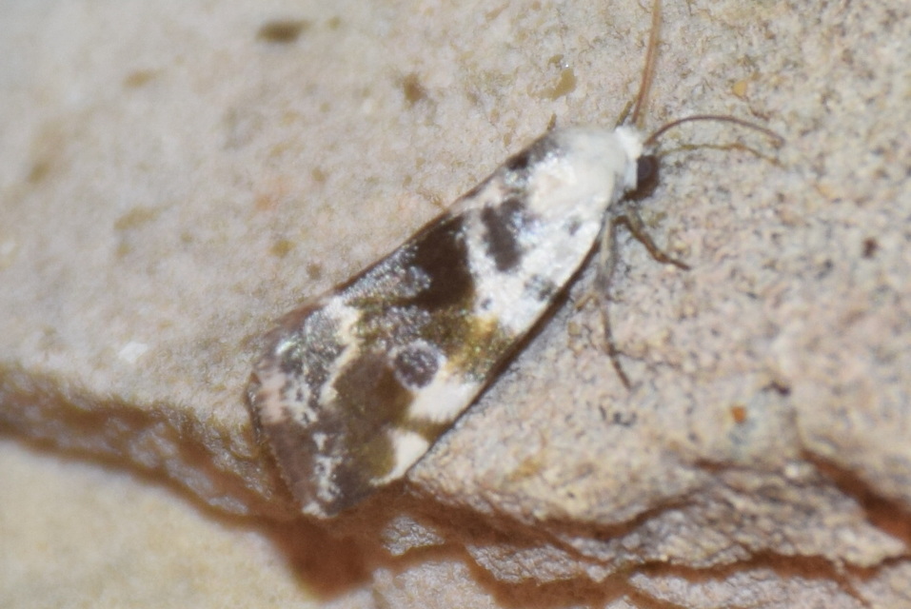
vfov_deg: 6.6
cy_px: 304
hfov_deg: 9.8
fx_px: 5319
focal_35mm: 210
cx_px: 456
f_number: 5.6
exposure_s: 1/60
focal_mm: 140
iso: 320
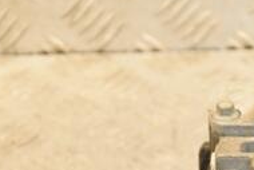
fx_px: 2069
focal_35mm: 293
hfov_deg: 7.0
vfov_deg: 4.7
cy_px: 254
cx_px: 282
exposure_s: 1/100
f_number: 5.3
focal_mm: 62
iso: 800
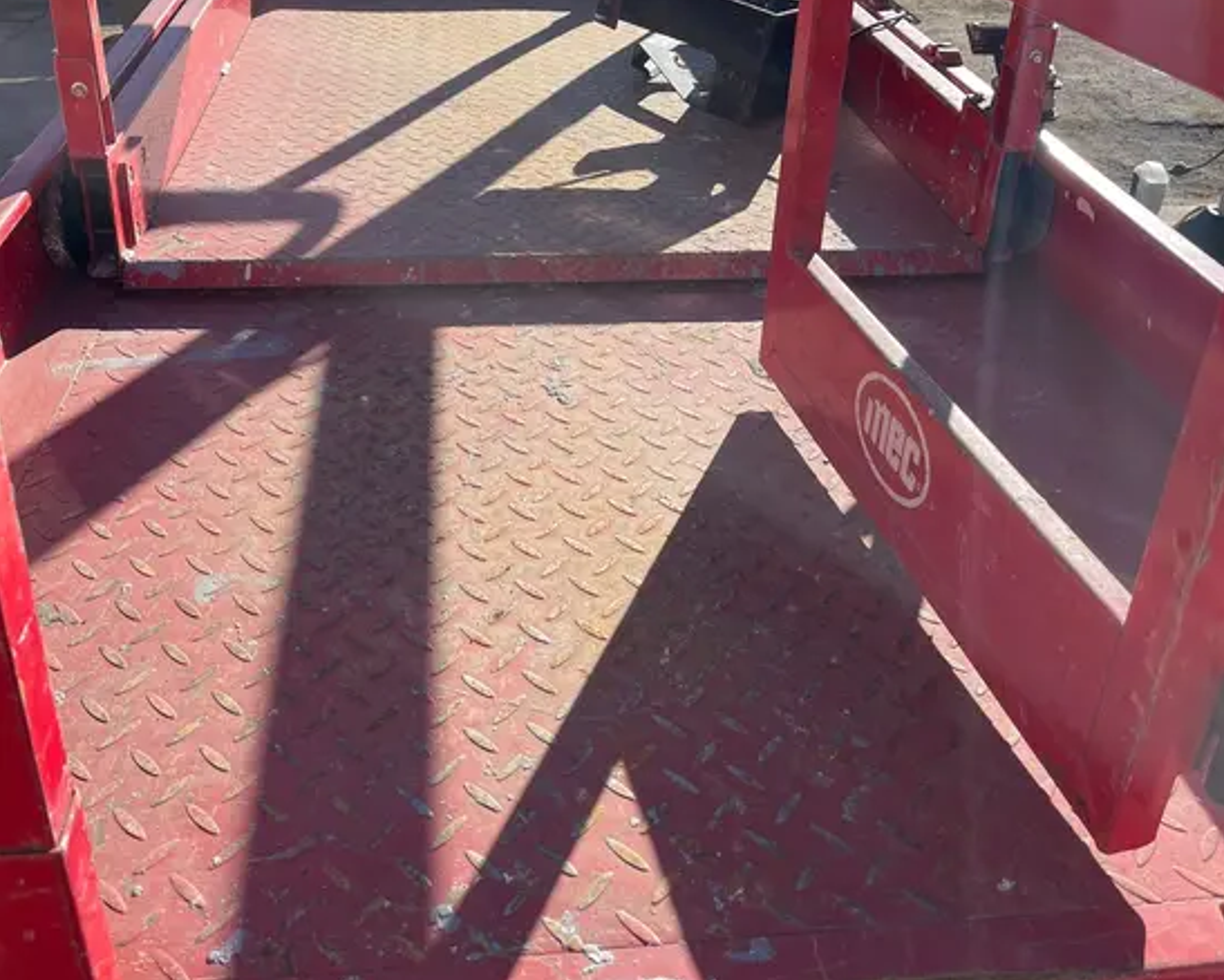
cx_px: 613
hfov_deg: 52.8
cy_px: 301
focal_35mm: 34
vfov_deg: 42.6
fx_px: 1232
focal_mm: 5.1
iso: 50
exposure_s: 1/1992
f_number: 1.6
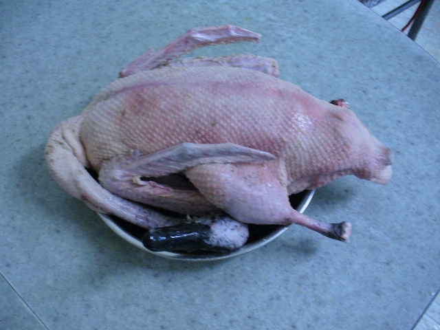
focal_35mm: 37
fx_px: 470
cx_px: 220
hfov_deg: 50.1
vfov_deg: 38.7
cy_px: 165
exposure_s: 1/15
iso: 200
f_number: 2.8
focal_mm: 6.1
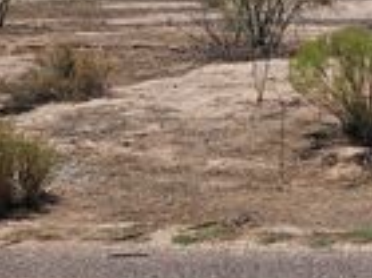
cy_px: 55
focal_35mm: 83
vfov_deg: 17.6
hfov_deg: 20.7
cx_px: 530
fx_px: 891
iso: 25
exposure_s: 1/3160
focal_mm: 5.4
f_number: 1.8
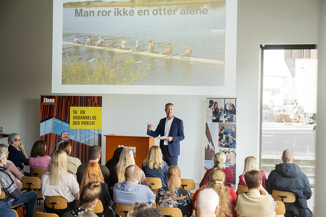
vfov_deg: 24.6
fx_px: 498
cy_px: 108
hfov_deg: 36.2
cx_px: 163
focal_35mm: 55
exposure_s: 1/500
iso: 2500
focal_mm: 55
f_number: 3.5
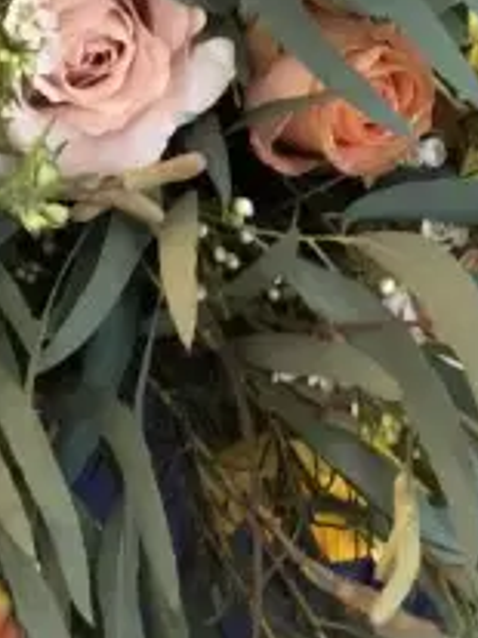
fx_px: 3557
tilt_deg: -24.7
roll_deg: +1.4
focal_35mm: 193
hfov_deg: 7.7
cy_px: 86
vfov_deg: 10.2
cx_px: 74
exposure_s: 1/8
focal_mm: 6
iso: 200
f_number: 2.4
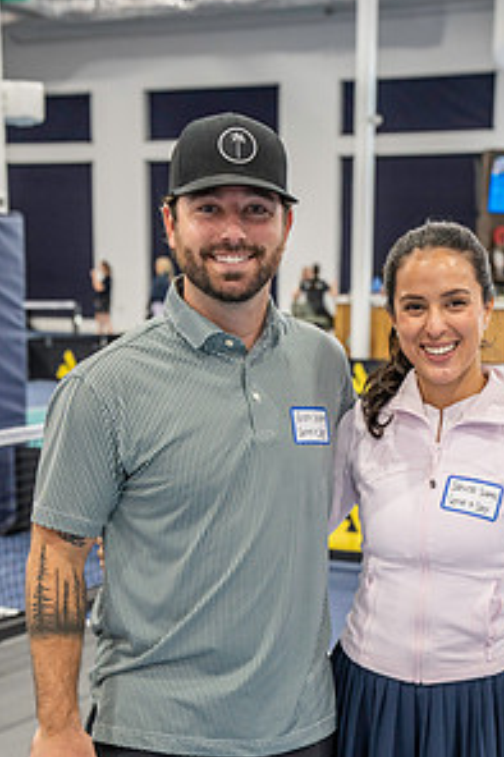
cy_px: 555
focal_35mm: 73
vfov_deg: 27.4
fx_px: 1535
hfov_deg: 18.6
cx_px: 312
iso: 2000
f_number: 4
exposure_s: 1/160
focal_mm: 48
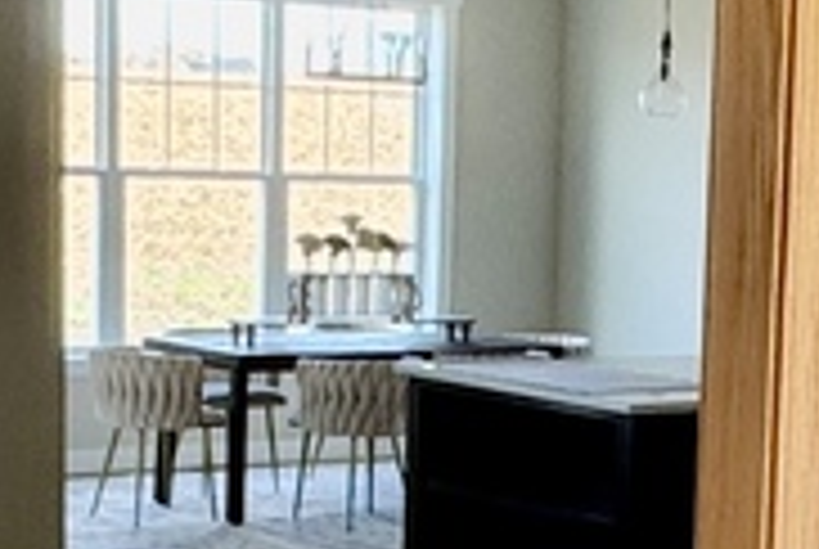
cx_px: 752
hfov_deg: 17.5
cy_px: 554
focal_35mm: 115
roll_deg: -3.0
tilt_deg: -9.7
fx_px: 2620
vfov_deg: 11.8
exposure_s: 1/99
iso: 80
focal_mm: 2.22
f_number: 2.2
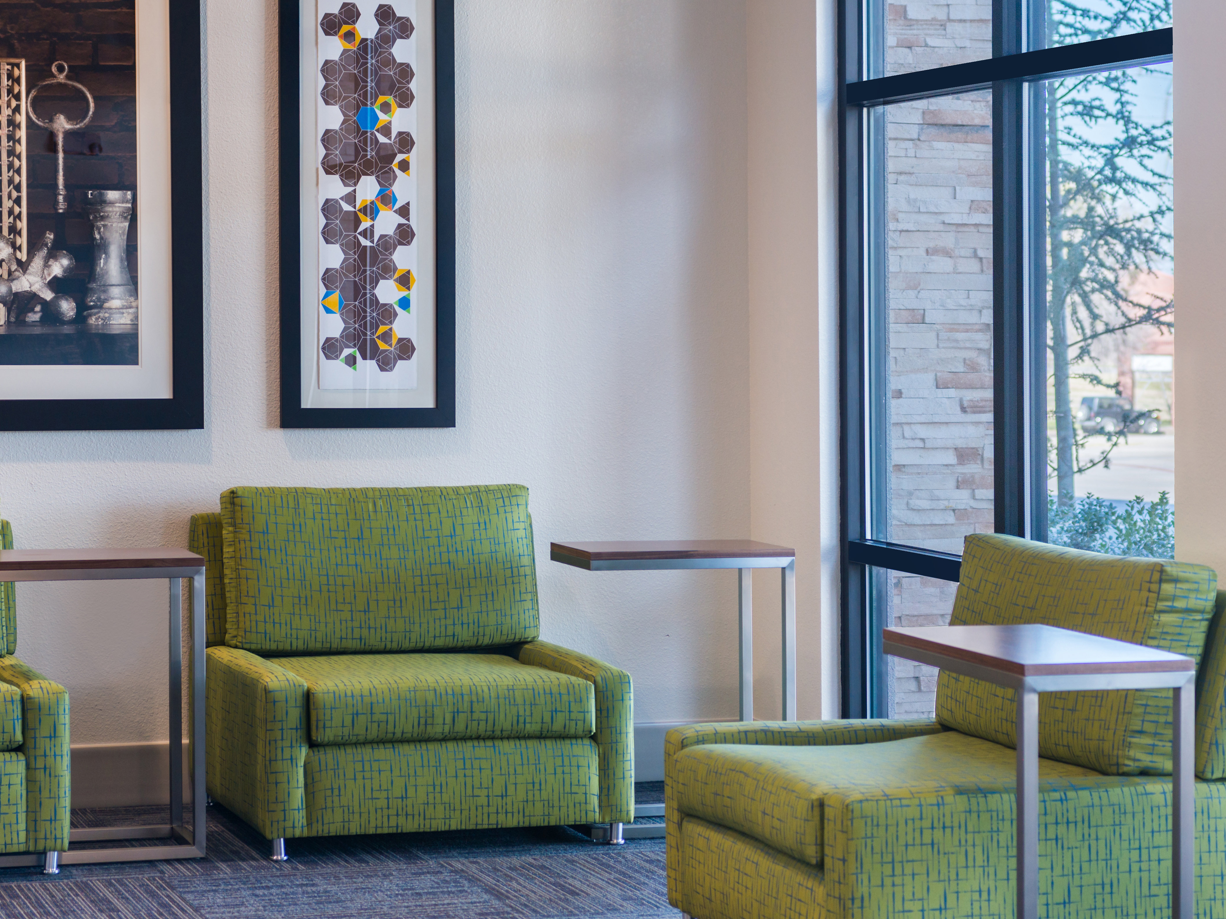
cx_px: 509
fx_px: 2975
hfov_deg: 23.3
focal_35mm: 84
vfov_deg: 17.6
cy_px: 384
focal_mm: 50
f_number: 5
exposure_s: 1/40
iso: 100
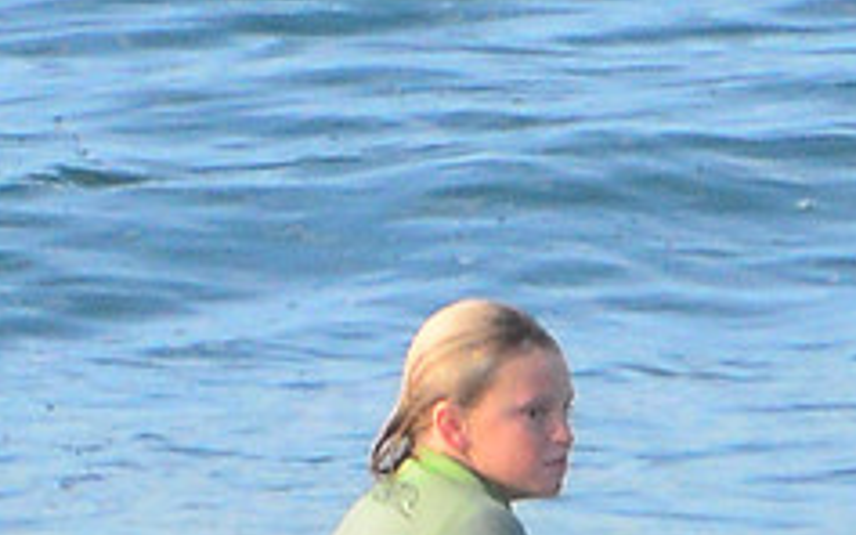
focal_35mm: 1375
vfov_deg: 1.0
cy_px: 578
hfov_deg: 1.5
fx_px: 32069
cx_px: 784
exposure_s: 1/400
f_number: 11
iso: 1000
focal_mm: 550
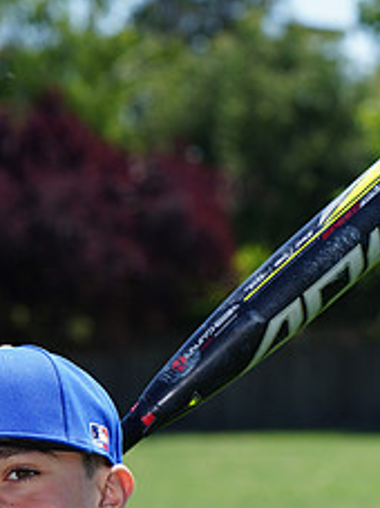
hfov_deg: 3.9
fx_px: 5553
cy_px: 613
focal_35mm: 379
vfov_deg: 5.2
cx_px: 30
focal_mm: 154
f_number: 9
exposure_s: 1/200
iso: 160
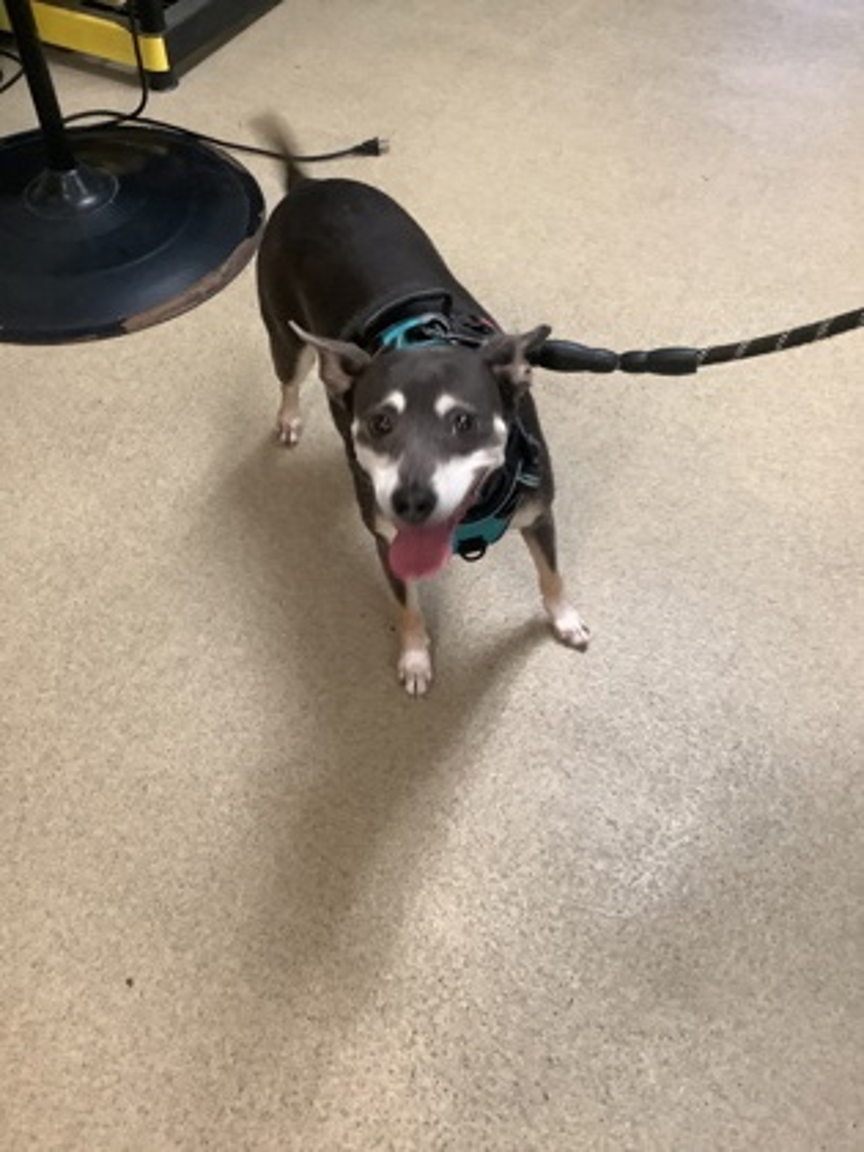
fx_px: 1032
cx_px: 432
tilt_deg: -52.0
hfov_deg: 45.4
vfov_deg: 58.4
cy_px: 576
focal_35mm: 31
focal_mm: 3.3
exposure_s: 1/50
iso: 250
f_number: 2.4
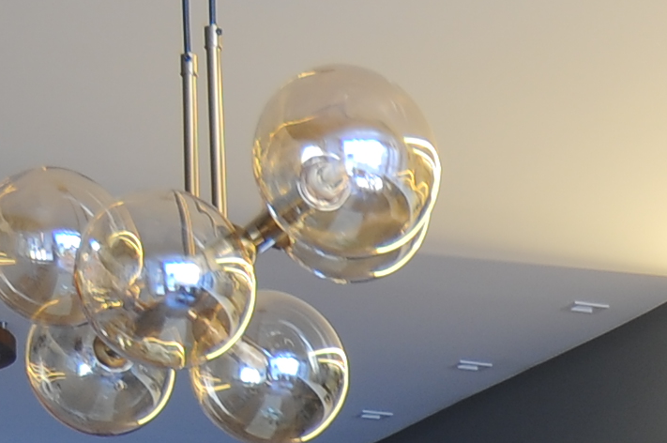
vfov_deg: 5.9
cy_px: 1241
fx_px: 4015
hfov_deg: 9.2
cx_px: 999
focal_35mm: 217
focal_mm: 24
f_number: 5.6
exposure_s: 1/3
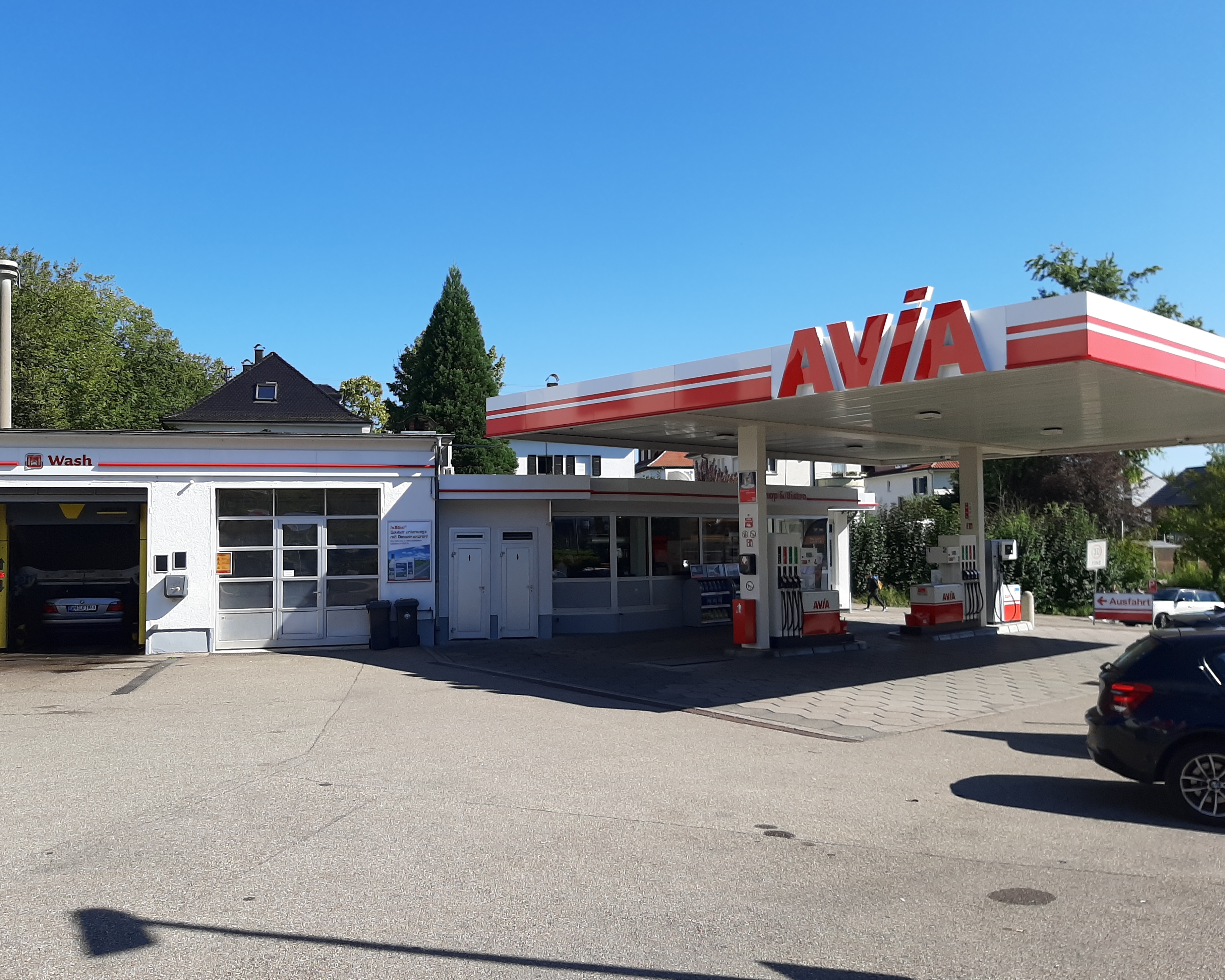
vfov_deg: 51.5
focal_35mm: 28
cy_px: 496
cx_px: 563
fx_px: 1015
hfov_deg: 62.1
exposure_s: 1/2165
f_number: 1.7
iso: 40
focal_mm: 3.93
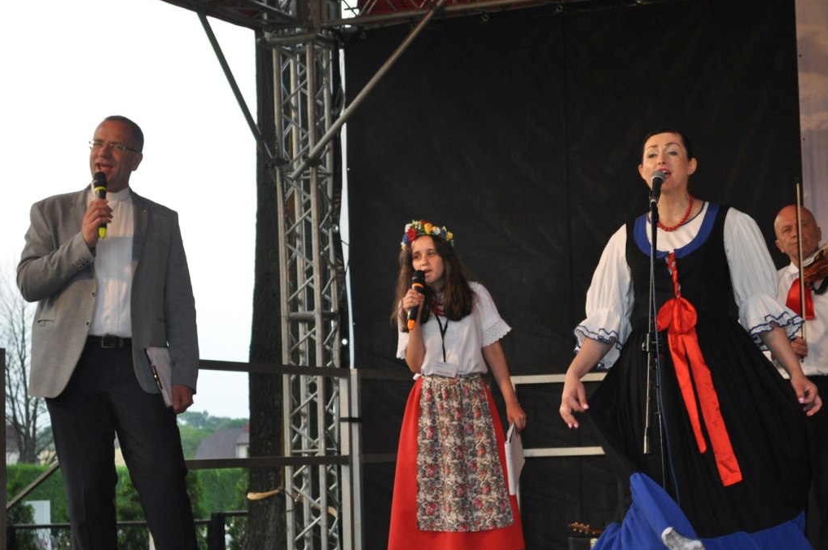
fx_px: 1952
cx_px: 447
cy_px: 271
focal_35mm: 85
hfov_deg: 23.9
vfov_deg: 16.0
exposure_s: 1/100
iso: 800
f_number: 5.6
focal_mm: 48
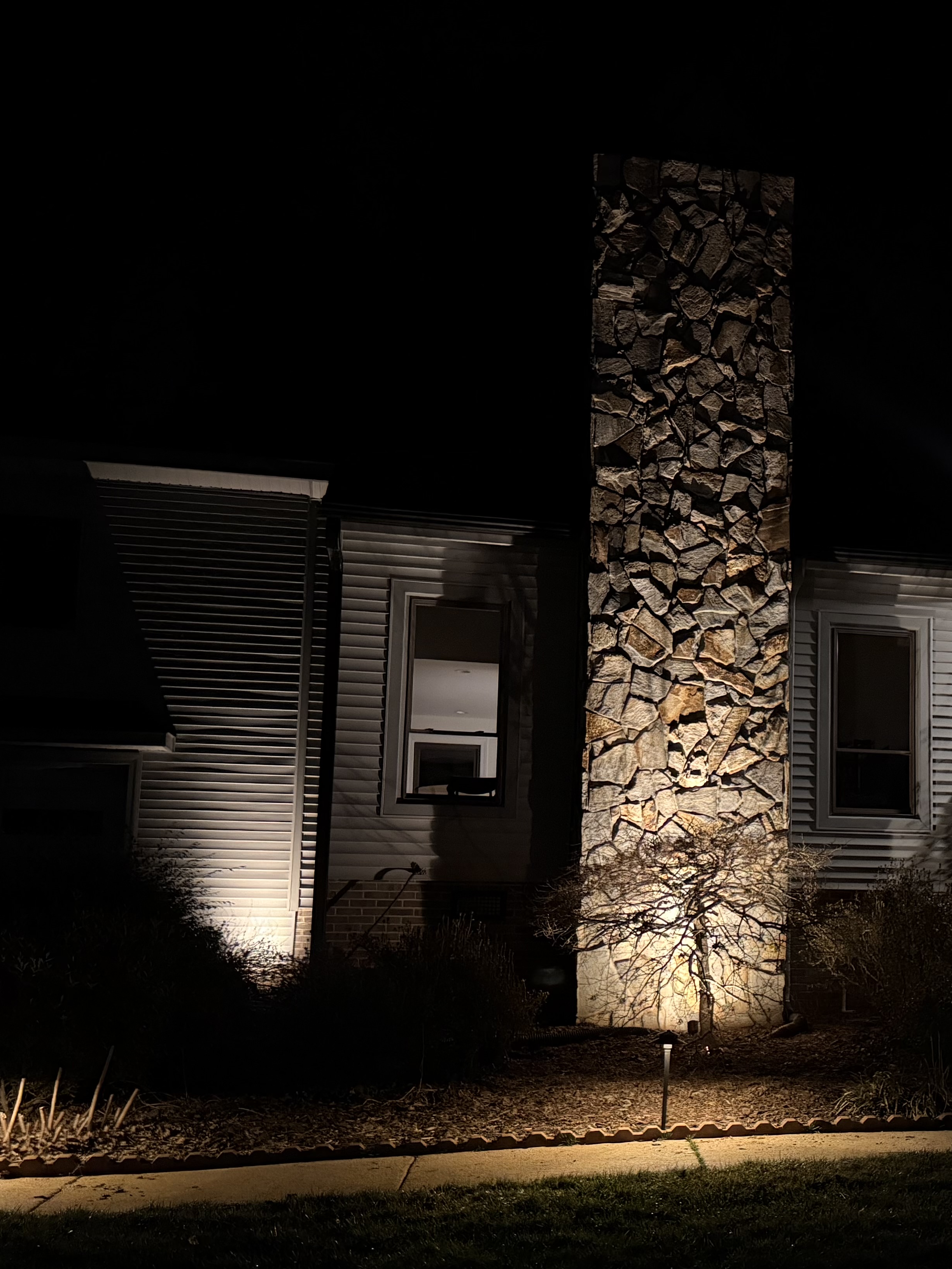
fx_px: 1540
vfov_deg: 44.5
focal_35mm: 42
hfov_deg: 32.8
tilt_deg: +8.1
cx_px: 836
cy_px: 775
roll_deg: -0.1
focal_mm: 6.76
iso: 1600
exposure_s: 1/28
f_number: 1.78
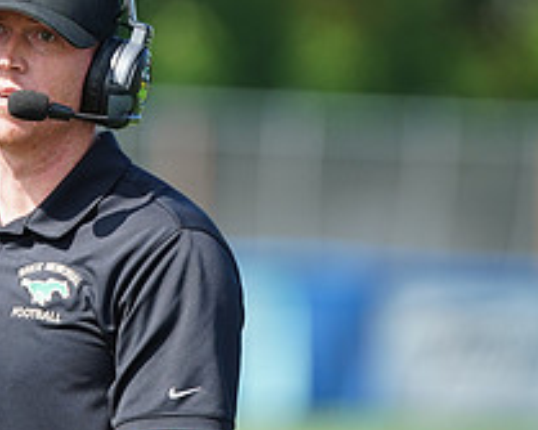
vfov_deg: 2.0
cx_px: 59
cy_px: 102
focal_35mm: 783
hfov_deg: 2.5
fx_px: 12462
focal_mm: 300
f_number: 2.8
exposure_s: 1/2500
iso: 400
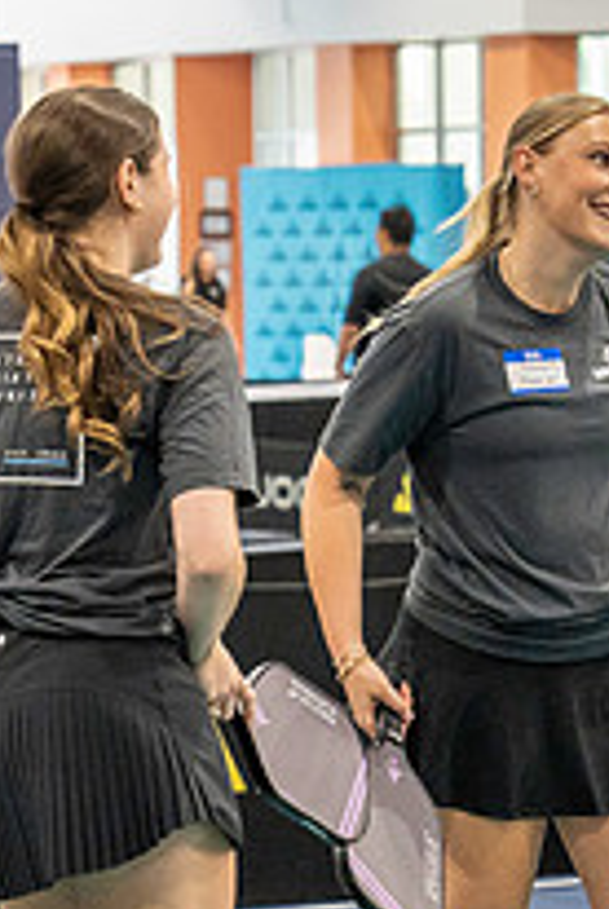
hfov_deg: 6.0
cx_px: 346
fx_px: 5791
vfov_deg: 9.0
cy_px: 768
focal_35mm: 229
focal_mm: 70
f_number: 4
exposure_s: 1/400
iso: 4000
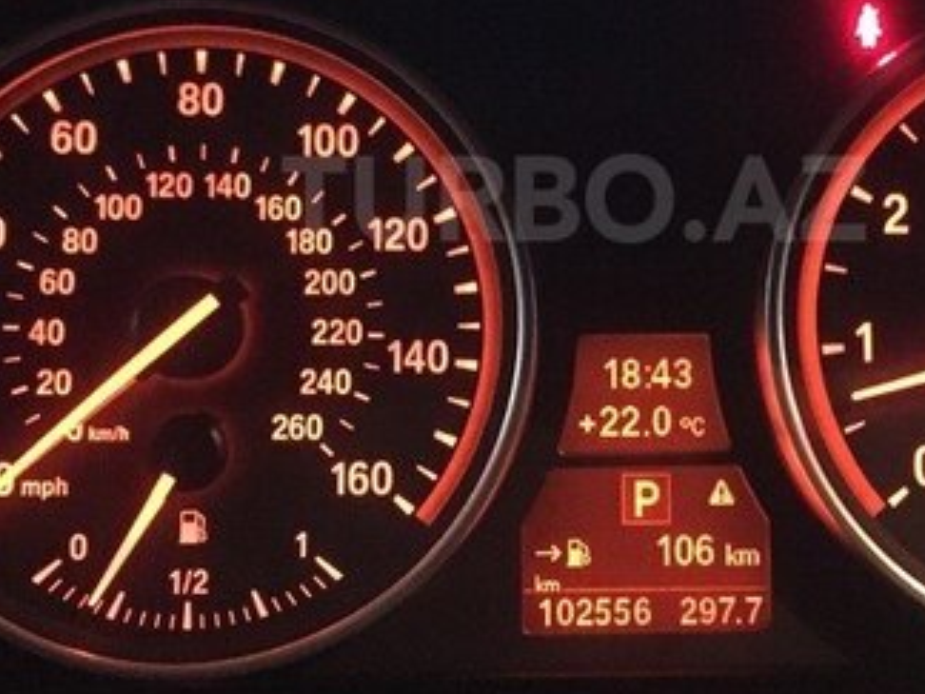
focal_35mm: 59
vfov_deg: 24.6
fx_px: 1577
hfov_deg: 32.6
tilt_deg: -15.1
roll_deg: -1.6
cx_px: 574
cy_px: 198
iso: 2000
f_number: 2.2
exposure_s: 1/17
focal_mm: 4.15
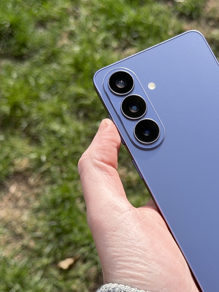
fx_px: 675
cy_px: 170
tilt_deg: -53.3
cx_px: 199
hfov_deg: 18.1
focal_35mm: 80
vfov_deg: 24.4
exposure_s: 1/2415
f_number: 1.78
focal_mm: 6.76
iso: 64
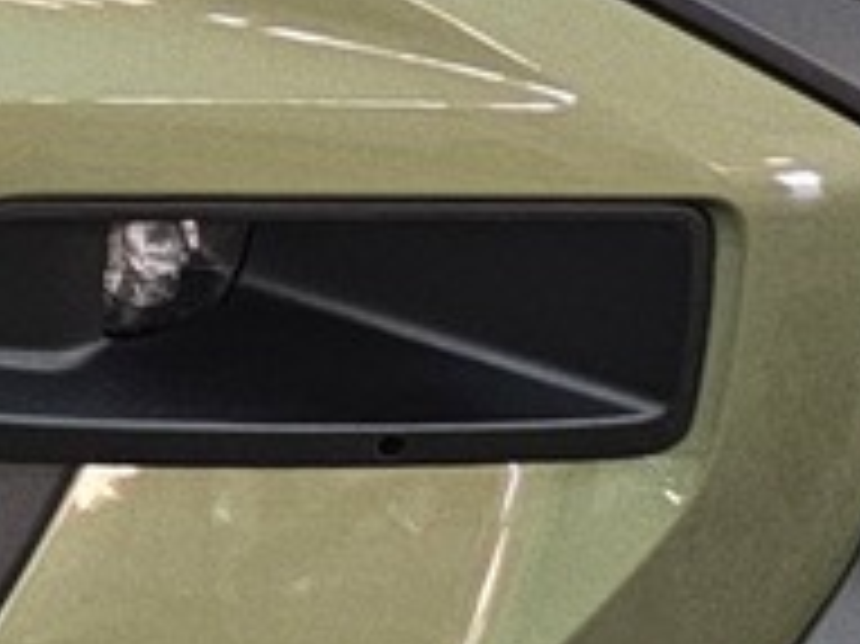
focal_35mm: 181
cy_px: -723
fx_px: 4494
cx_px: -883
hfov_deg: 10.1
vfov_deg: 7.8
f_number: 1.7
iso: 500
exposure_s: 1/100
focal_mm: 6.3
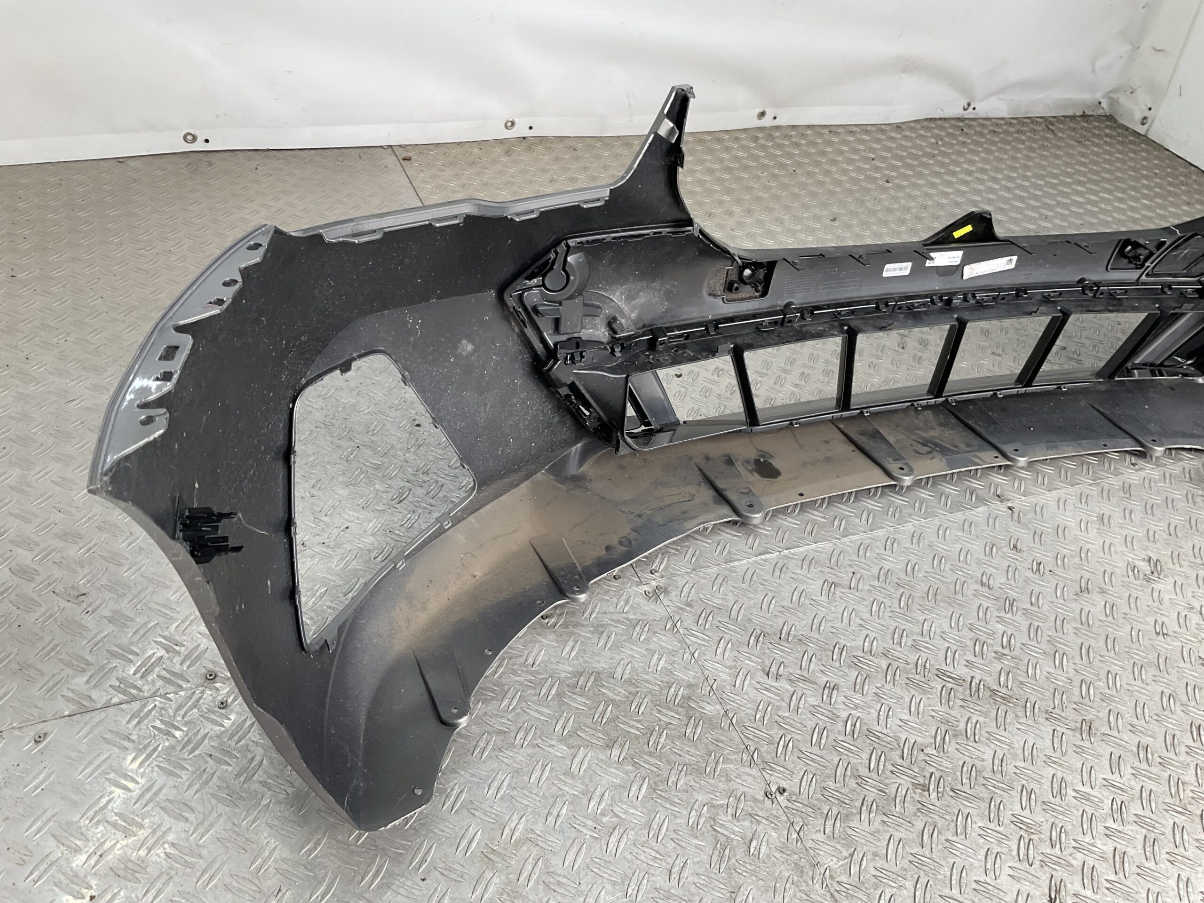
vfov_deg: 48.2
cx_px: 602
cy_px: 452
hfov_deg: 61.7
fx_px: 1009
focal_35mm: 29
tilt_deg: -39.8
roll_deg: -13.3
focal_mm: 3
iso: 16
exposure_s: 1/118
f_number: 1.8
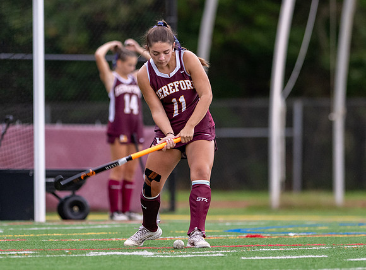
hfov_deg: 3.4
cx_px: 152
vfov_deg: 2.5
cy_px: 124
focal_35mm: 588
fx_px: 6177
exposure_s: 1/1000
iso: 1100
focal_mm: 300
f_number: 2.8
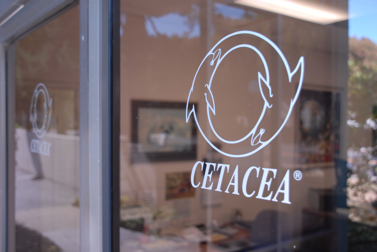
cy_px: 126
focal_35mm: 40
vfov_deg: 33.1
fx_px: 425
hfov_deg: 47.9
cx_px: 188
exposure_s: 1/25
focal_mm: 27
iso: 200
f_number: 3.8
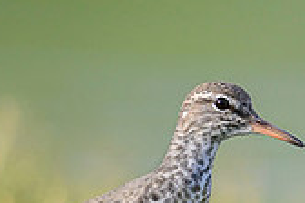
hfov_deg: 1.1
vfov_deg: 0.7
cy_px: 187
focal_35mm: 1938
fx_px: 16418
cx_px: 281
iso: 500
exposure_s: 1/3200
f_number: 4
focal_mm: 560
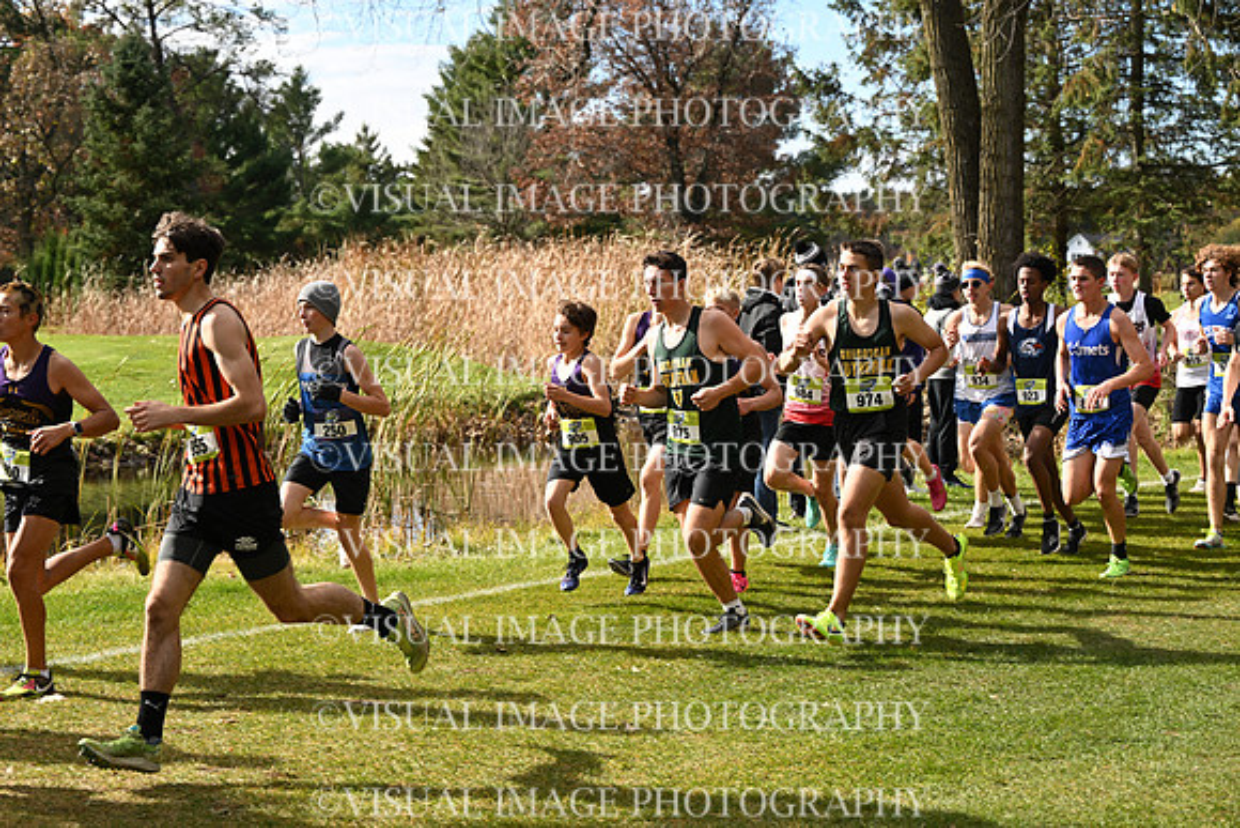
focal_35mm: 76
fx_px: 2618
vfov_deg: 18.0
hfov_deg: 26.6
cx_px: 620
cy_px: 414
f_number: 5.6
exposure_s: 1/400
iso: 125
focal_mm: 76
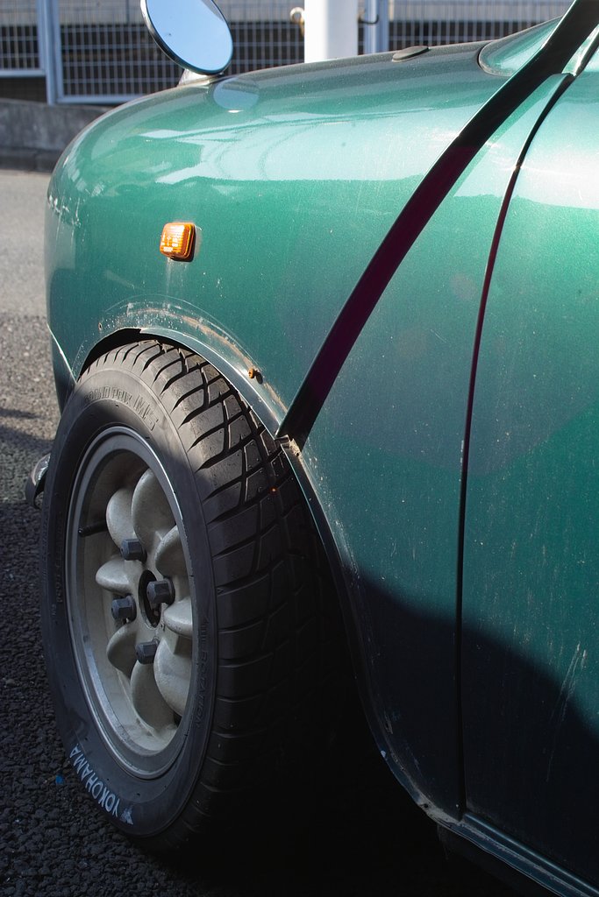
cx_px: 300
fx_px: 1198
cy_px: 448
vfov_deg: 41.1
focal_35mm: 48
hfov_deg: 28.1
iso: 100
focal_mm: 28
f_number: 8
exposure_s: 1/60
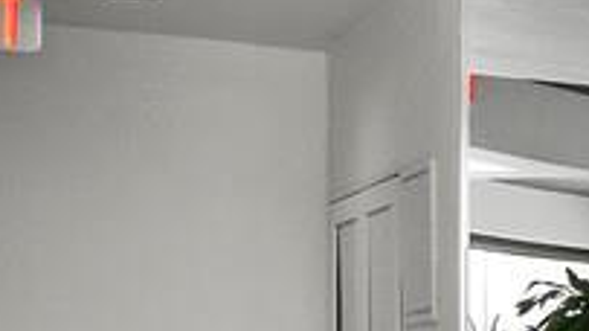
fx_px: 2139
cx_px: 1808
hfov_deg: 10.5
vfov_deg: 8.7
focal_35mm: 137
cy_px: 453
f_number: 11
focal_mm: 8
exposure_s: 1/3
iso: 400
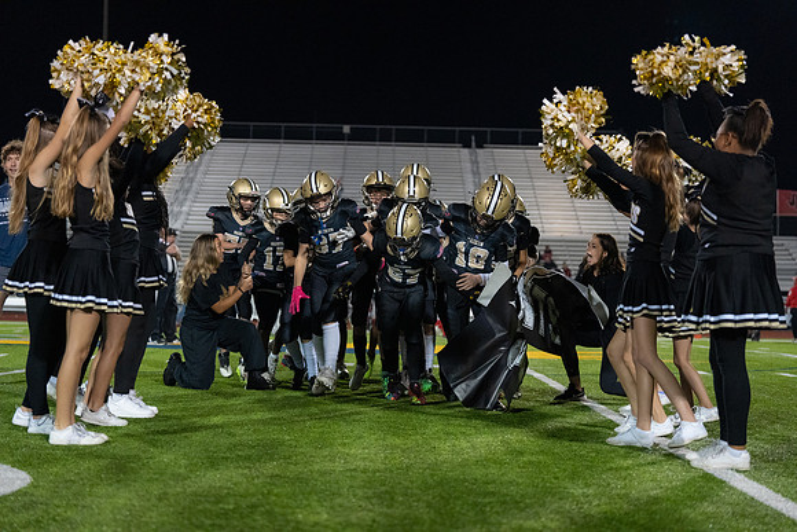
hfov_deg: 28.8
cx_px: 398
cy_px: 266
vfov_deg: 19.5
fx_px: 1550
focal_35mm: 70
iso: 6400
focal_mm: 70
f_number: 2.8
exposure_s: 1/1250
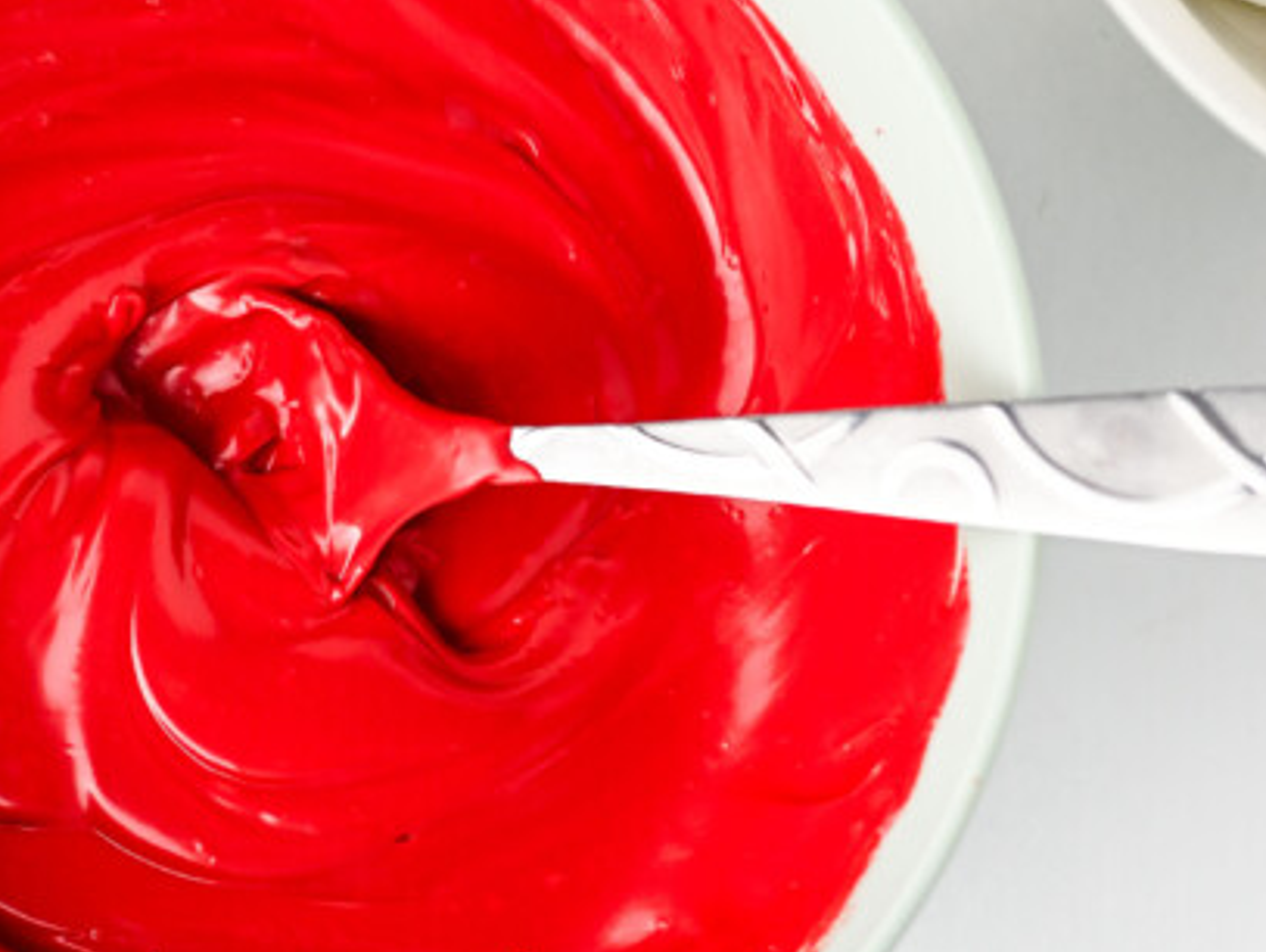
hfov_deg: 15.2
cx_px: 258
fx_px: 4722
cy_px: 180
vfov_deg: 11.5
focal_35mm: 129
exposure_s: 1/100
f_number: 4
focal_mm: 50
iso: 200
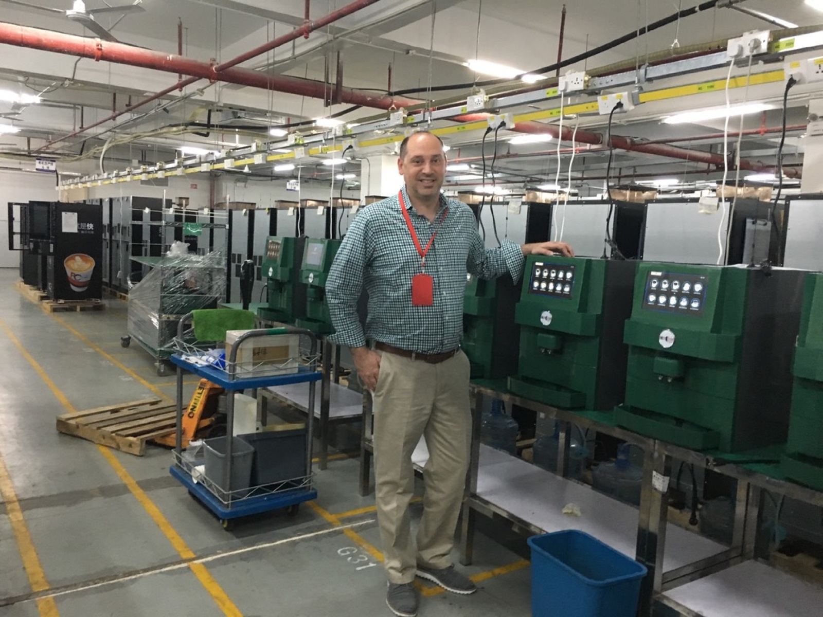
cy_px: 308
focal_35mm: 29
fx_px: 689
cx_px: 412
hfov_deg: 61.7
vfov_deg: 48.2
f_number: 2.2
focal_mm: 4.15
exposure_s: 1/20
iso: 200
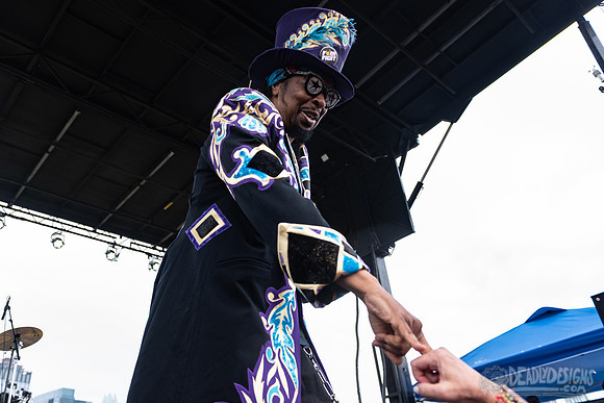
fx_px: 500
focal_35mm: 30
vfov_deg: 43.9
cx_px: 271
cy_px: 198
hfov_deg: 62.1
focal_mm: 27
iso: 400
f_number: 4
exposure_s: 1/200
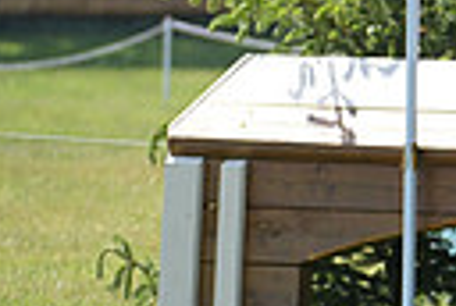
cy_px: -9
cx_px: 976
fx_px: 11465
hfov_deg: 2.3
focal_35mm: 903
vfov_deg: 1.5
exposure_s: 1/1250
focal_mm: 200
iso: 450
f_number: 5
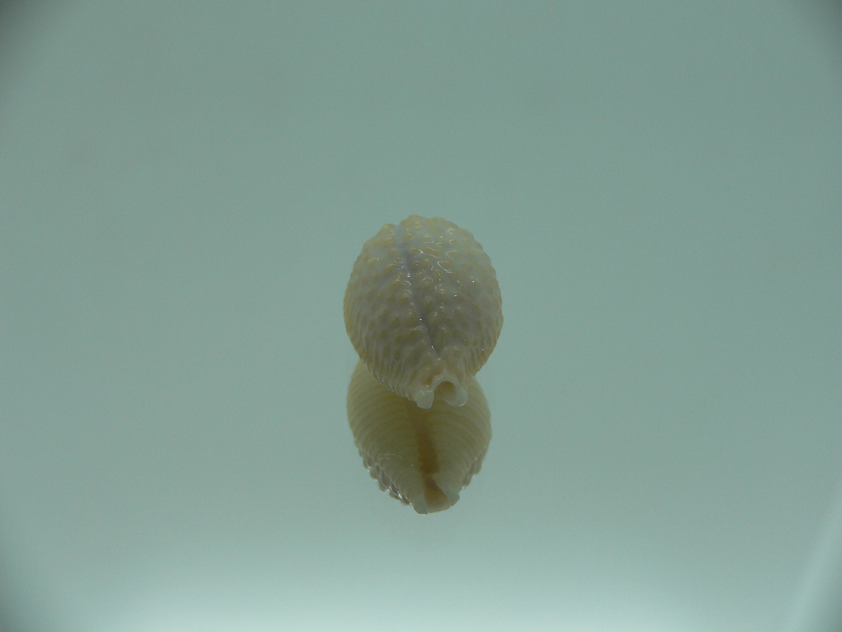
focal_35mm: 35
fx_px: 851
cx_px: 421
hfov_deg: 52.6
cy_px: 316
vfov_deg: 40.7
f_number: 2.8
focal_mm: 4.6
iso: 80
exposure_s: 1/80
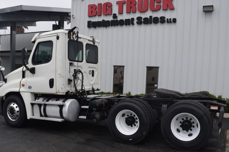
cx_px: 110
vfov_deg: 38.8
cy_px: 86
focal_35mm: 34
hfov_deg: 55.8
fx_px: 216
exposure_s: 1/250
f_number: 8
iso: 200
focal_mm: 18
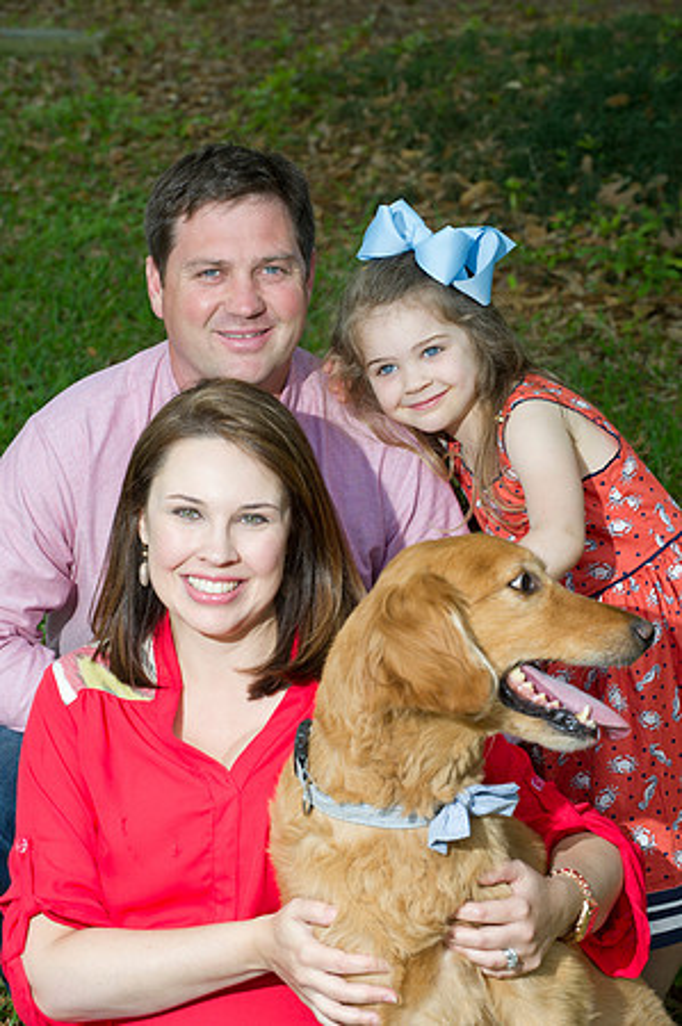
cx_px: 341
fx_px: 3560
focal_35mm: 125
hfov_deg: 10.9
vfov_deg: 16.4
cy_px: 513
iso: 400
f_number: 8
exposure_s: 1/160
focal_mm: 125
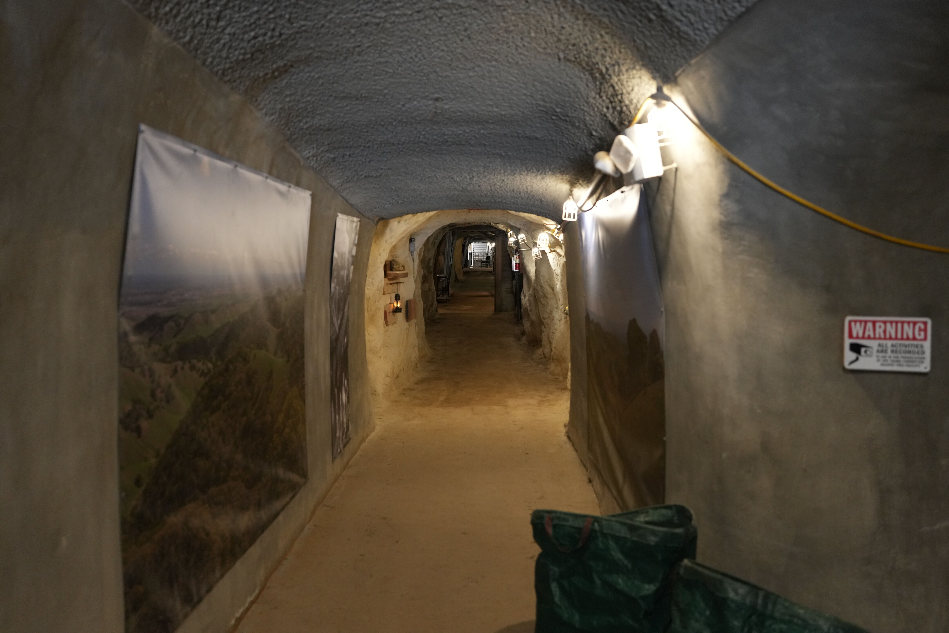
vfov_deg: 37.9
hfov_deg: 54.4
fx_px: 923
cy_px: 316
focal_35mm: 35
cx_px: 474
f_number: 2.8
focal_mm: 35
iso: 2500
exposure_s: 1/40
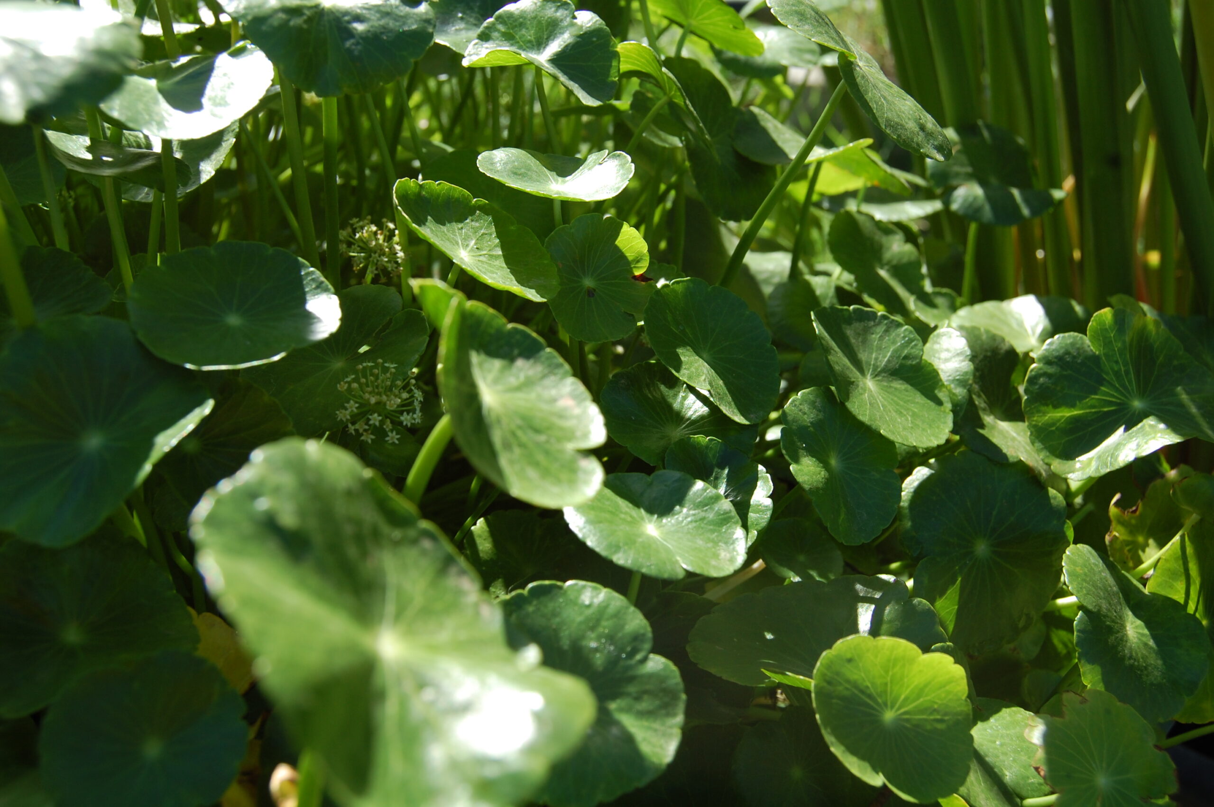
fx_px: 1314
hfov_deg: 49.6
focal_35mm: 39
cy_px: 404
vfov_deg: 34.1
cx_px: 607
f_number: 8
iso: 200
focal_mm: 26
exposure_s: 1/250
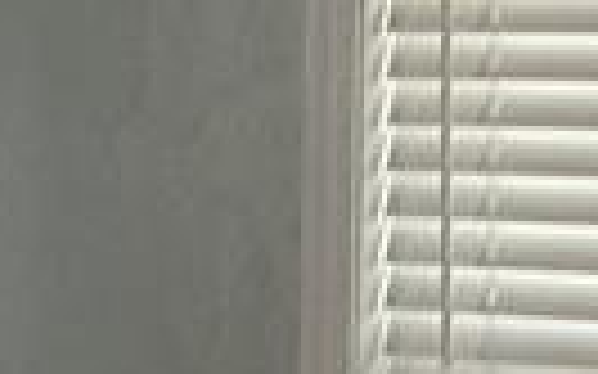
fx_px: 3861
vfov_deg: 5.5
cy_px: 324
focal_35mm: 237
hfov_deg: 8.9
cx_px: 193
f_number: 1.8
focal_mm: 3
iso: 200
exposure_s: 1/40
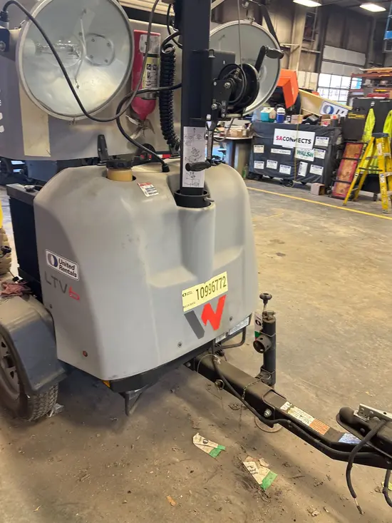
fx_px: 392
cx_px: 196
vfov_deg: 67.3
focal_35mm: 26
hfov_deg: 53.1
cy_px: 262
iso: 160
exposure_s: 1/60
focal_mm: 5.96
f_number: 1.6
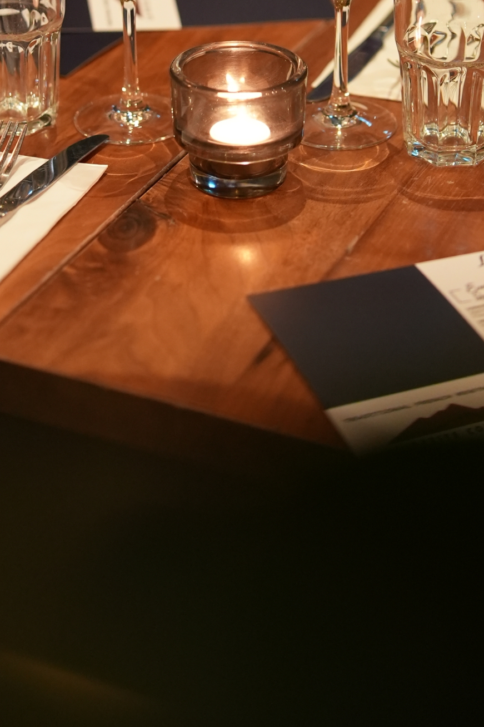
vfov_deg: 20.4
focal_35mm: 98
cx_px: 232
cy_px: 82
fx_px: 1977
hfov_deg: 14.0
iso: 4000
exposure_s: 1/160
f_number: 2
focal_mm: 50
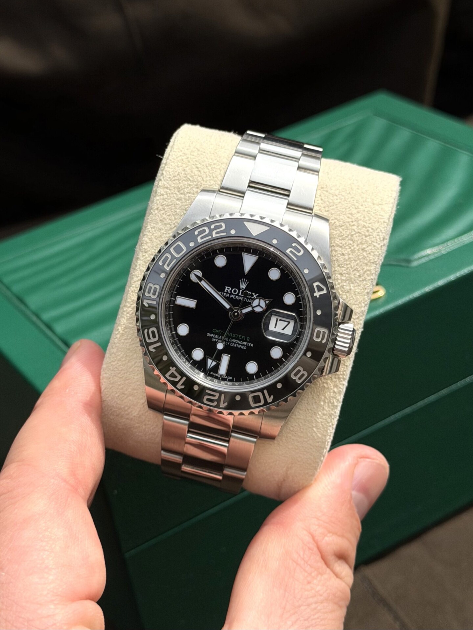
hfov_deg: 30.3
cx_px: 236
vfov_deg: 39.7
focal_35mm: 48
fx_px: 875
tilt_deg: -32.1
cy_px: 315
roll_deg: +4.7
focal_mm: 6.76
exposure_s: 1/6024
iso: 64
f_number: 1.78
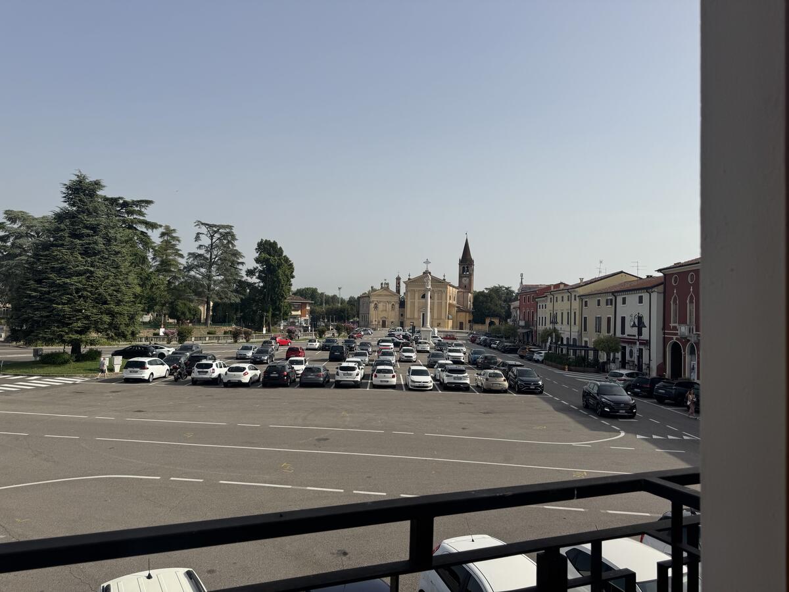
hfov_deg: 71.6
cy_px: 296
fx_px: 547
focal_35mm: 24
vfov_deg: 56.8
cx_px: 394
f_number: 1.78
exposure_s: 1/7092
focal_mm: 6.76
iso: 80
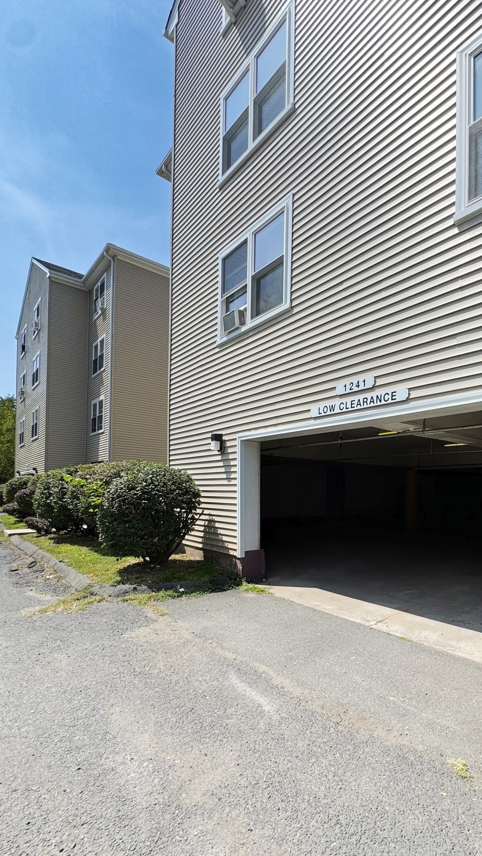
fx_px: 409
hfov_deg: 57.7
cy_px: 491
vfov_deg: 92.0
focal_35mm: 18
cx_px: 365
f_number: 2.2
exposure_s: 1/1709
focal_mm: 2.22
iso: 50
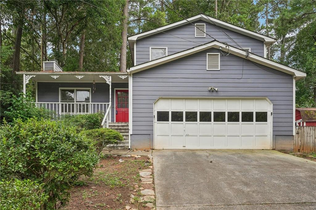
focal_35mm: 30
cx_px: 158
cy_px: 105
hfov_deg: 62.0
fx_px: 263
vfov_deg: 43.5
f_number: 8
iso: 400
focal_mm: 30
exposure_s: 1/125
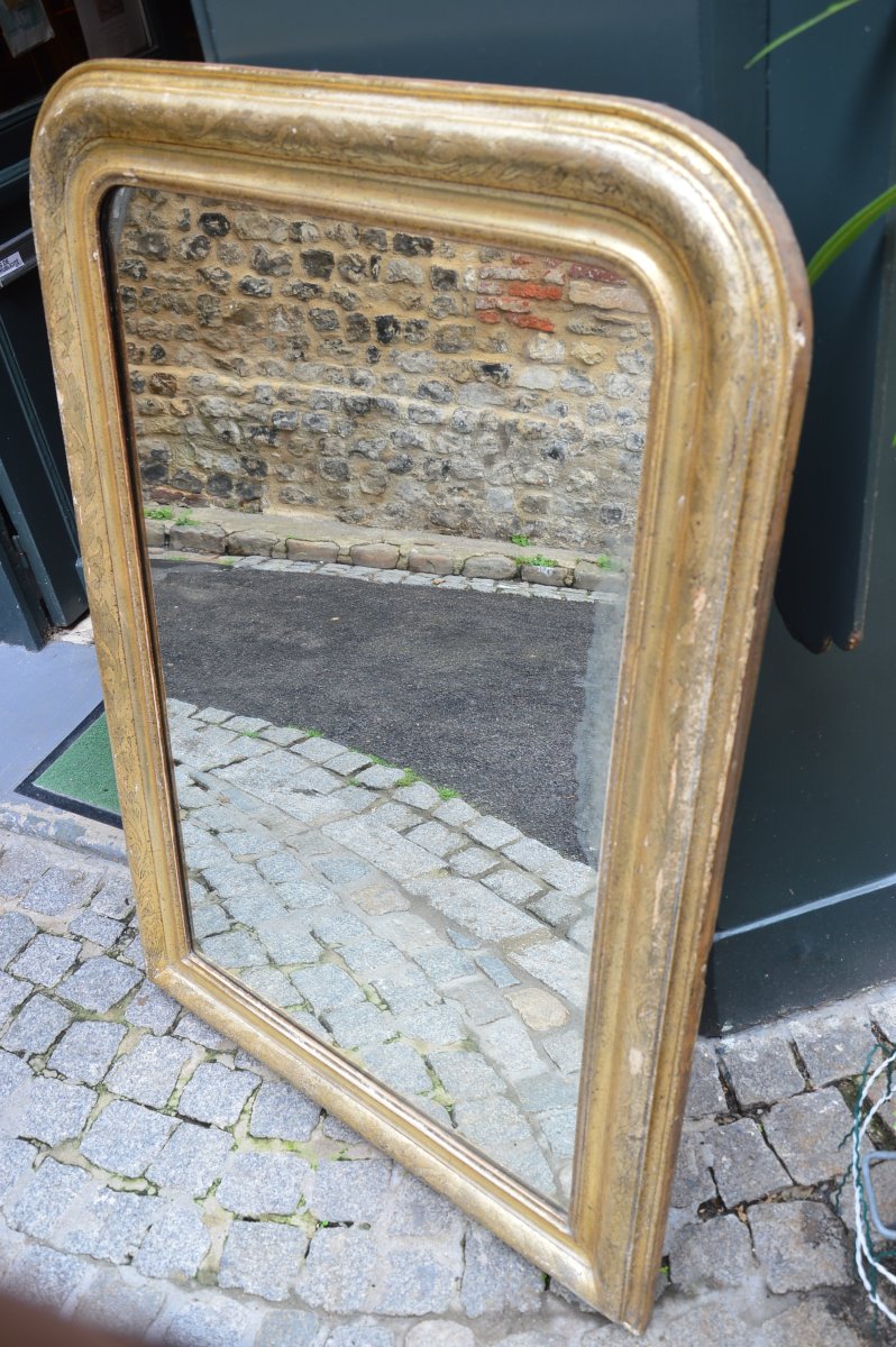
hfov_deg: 41.6
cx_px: 448
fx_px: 1178
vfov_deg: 59.5
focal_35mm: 32
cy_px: 674
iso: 100
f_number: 5
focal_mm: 21
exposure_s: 1/50
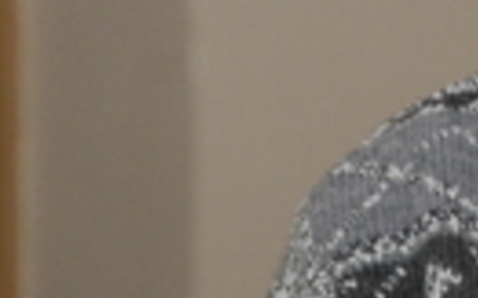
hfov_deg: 3.0
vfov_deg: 1.9
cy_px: 7
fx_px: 9140
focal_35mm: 702
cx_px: 823
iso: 1000
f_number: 5.6
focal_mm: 120
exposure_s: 1/90
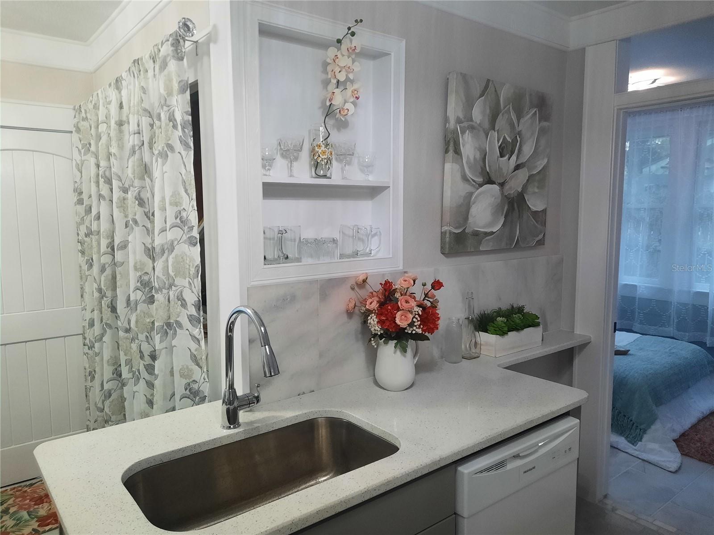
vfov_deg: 54.9
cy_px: 268
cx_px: 357
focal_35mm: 25
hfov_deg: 69.4
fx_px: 516
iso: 400
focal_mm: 4.6
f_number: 2
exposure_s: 1/60
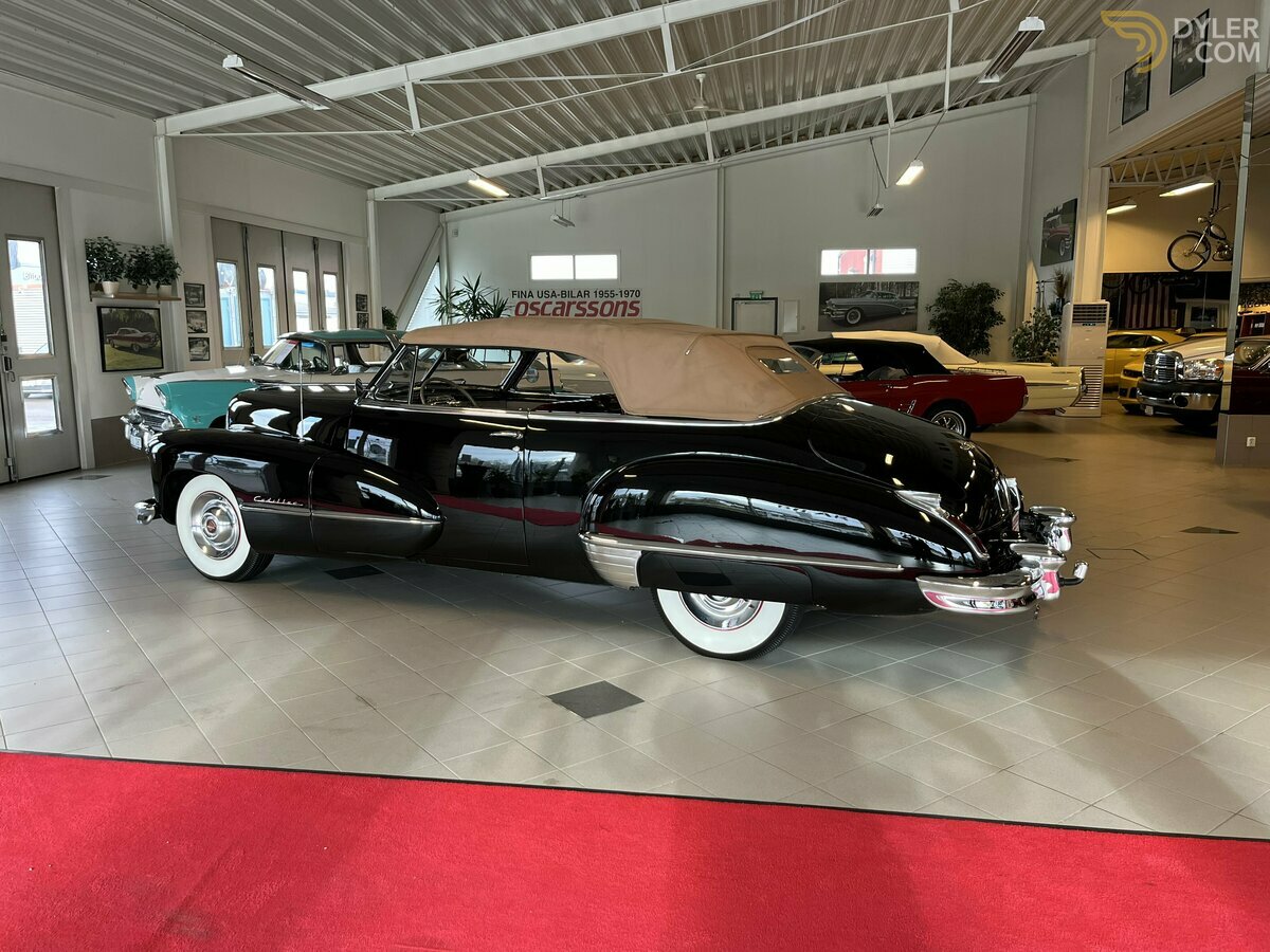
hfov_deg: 67.3
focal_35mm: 26
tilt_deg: -8.1
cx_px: 635
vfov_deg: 53.1
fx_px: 954
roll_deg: +0.7
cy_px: 476
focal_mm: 5.1
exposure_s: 1/100
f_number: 1.6
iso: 125
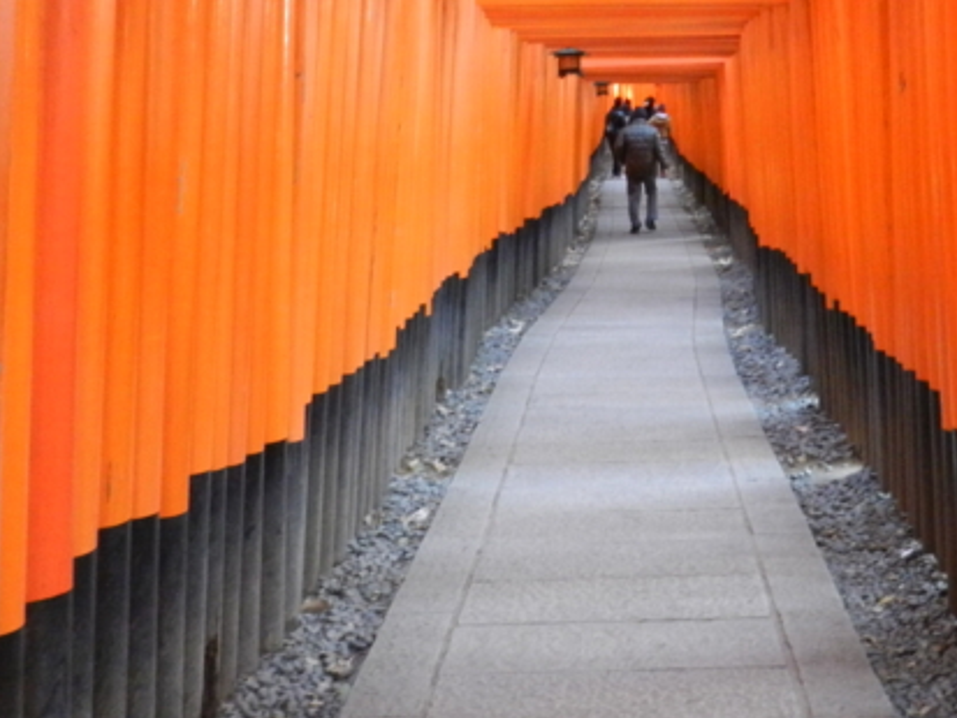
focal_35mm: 62
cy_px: 155
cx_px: 656
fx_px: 1715
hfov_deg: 30.9
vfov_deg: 23.4
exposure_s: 1/15
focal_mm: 5.6
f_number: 4
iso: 800
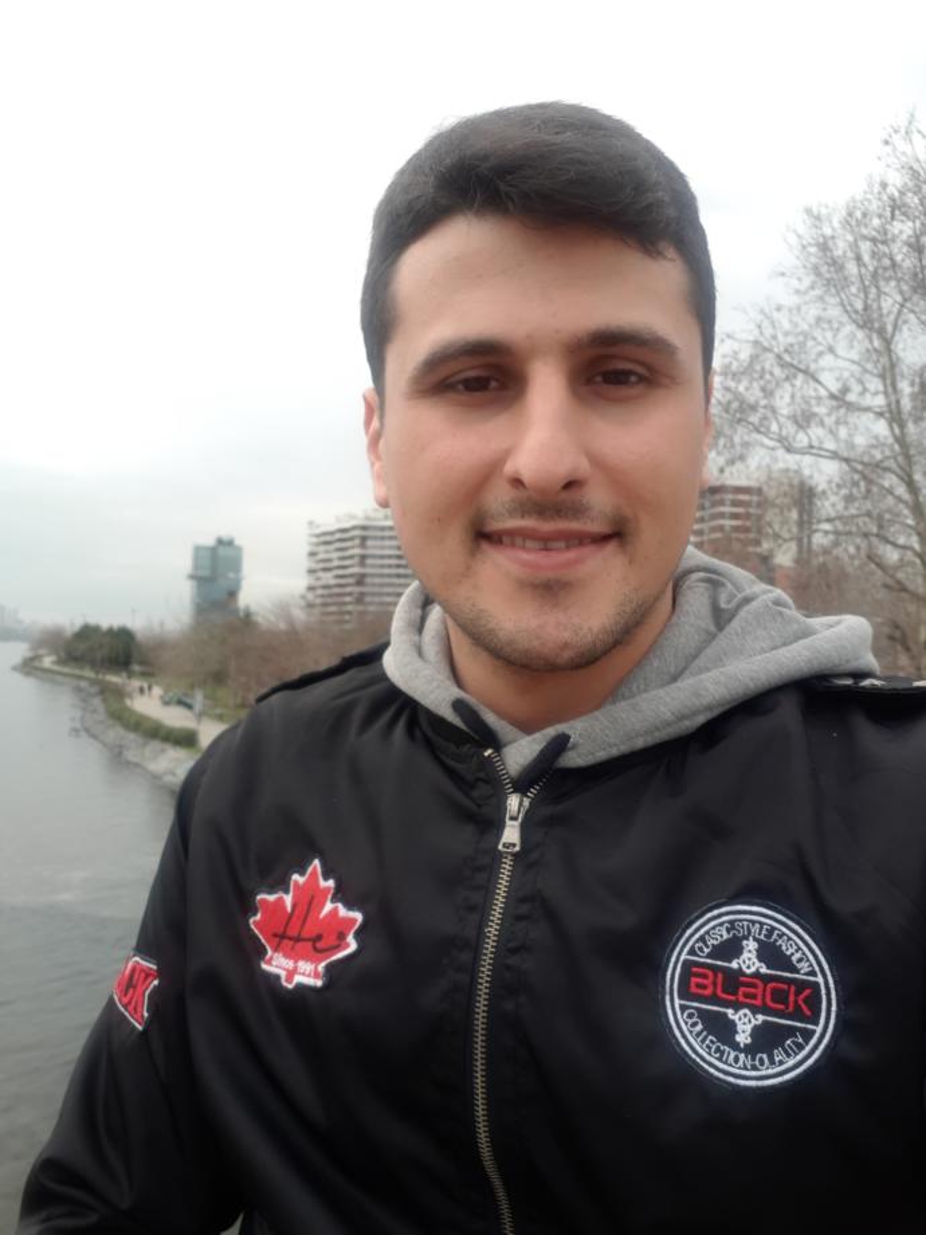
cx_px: 463
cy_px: 618
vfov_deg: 65.3
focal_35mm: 27
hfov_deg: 51.4
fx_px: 963
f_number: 1.9
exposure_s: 1/422
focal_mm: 3.6
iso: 40
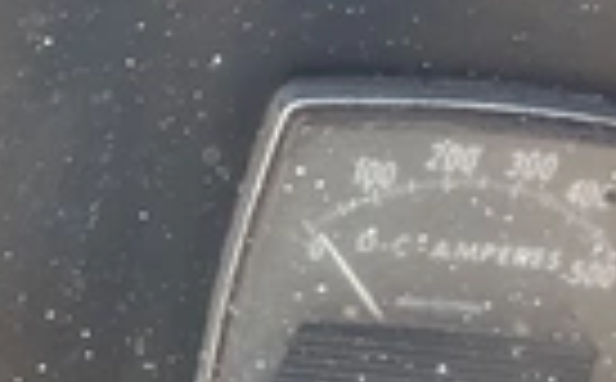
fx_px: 1508
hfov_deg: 21.7
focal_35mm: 90
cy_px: 445
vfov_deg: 14.1
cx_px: -90
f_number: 1.8
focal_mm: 3
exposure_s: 1/172
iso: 25
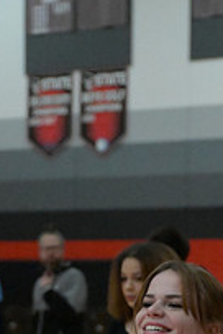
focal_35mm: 156
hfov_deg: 8.8
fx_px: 1449
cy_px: 447
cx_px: 85
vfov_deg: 12.7
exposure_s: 1/8000
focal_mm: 55
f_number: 2.8
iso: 22800
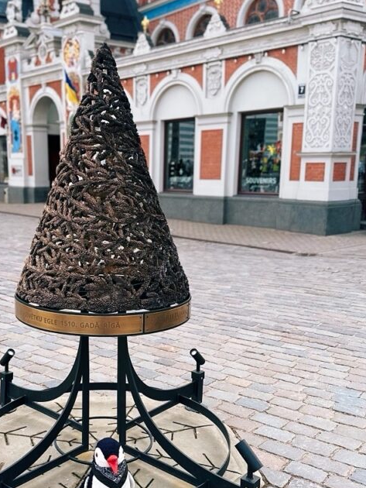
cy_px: 272
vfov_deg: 47.8
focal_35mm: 39
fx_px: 549
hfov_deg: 36.4
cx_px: 118
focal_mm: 6.86
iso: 80
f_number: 1.78
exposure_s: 1/756
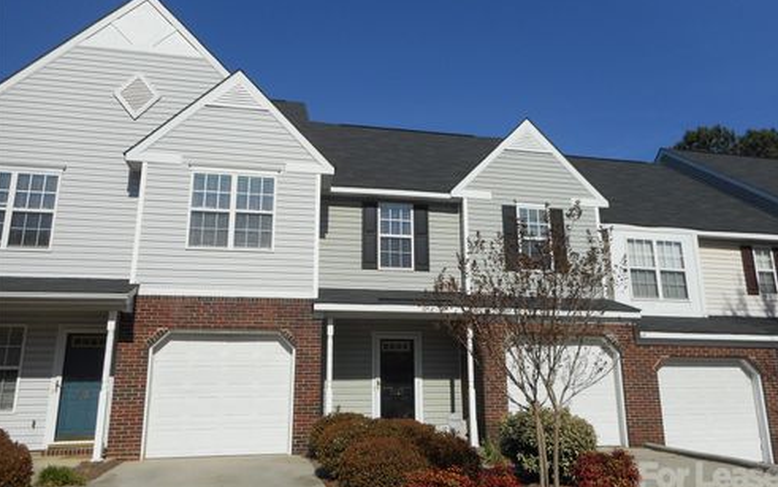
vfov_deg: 46.0
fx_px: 573
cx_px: 391
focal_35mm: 27
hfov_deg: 68.4
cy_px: 240
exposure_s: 1/250
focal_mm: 4.5
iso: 80
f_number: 10.5
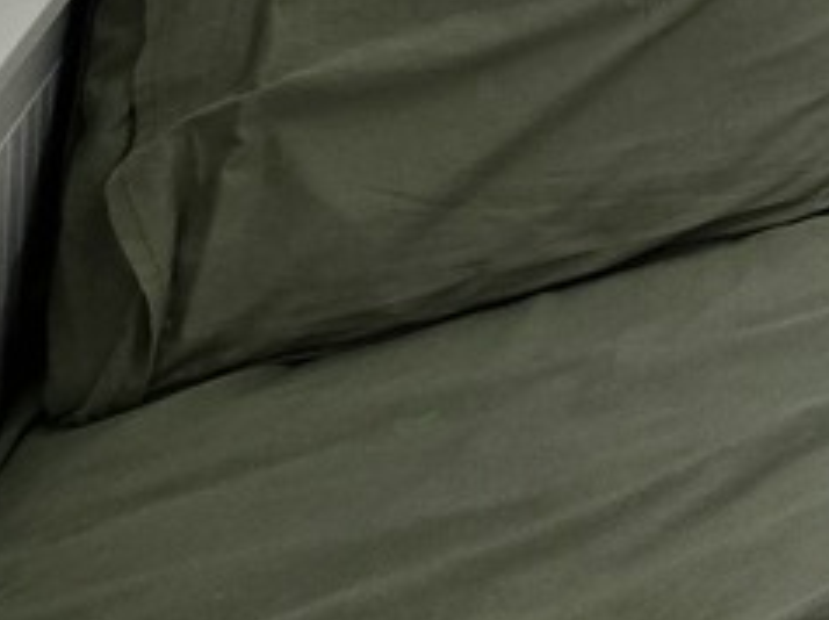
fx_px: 1412
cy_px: -634
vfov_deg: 17.4
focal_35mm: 59
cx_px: 1801
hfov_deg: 17.4
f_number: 2.2
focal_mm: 2.2
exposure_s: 1/50
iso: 80
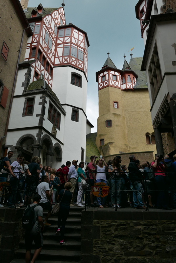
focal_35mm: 24
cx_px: 88
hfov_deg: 53.2
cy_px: 132
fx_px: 176
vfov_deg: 73.7
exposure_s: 1/125
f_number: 5
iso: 200
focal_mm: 10.9
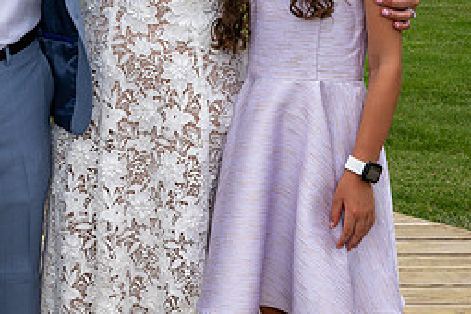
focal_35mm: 94
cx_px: 39
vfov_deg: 14.2
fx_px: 1230
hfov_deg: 21.2
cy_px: -26
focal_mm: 33
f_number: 8
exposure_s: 1/250
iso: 100
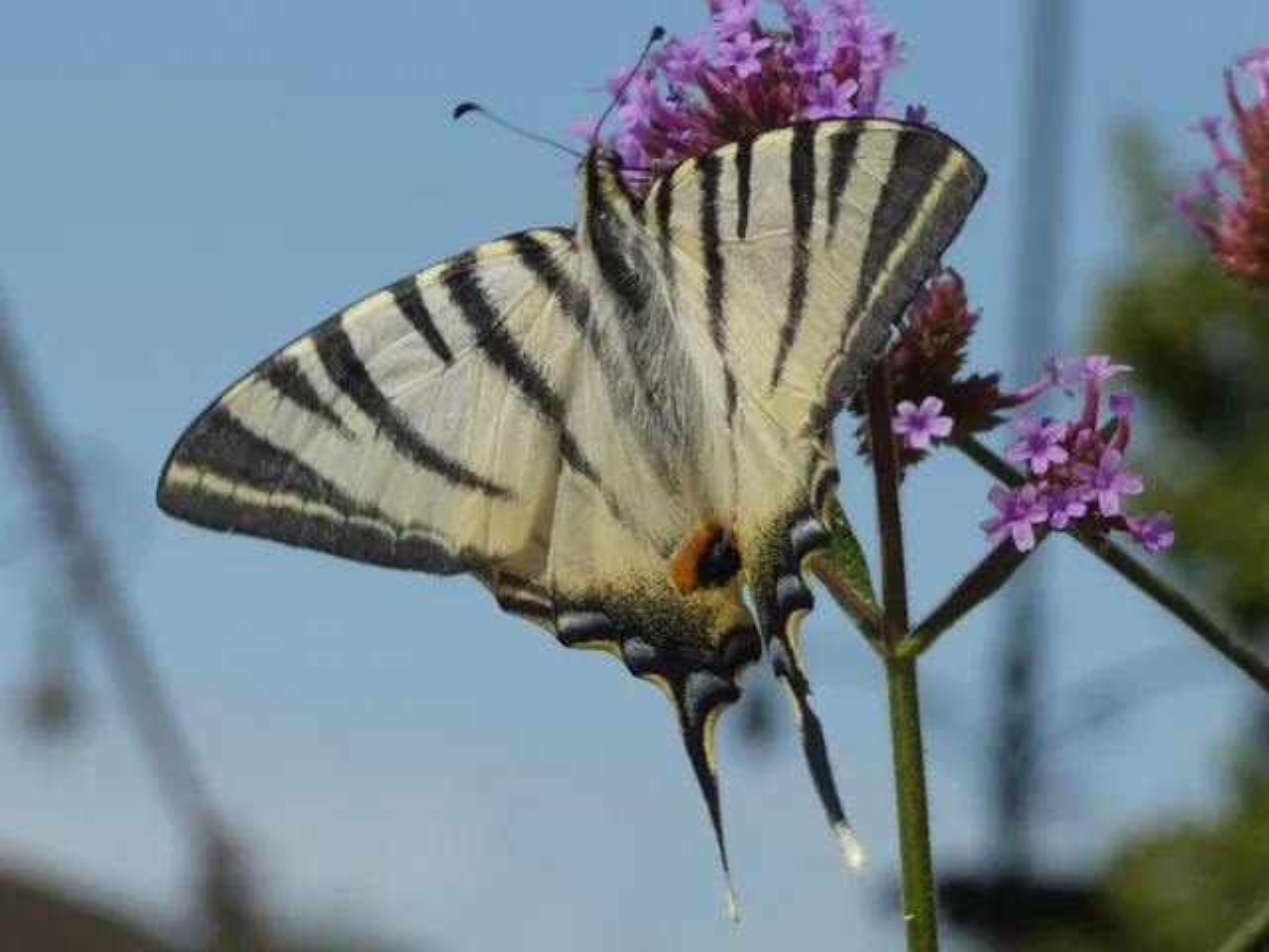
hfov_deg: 14.9
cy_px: 476
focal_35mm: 132
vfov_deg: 11.2
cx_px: 634
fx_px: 4839
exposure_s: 1/320
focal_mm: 23.7
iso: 80
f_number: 5.2
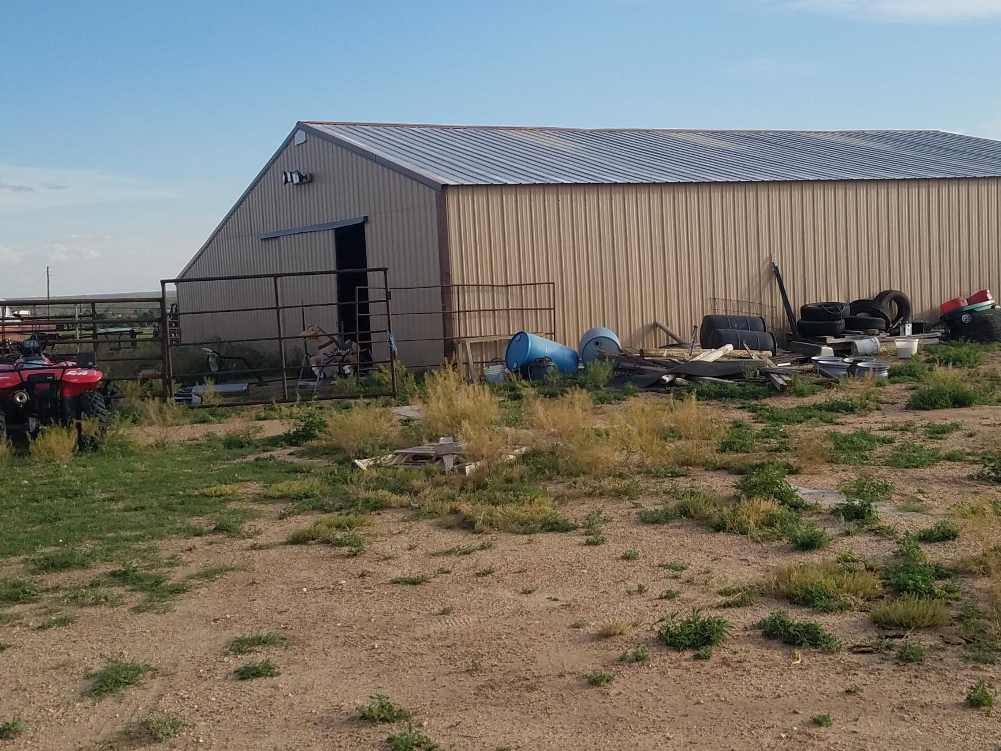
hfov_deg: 41.8
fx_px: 1301
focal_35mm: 45
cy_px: 314
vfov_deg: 32.1
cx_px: 619
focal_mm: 4.2
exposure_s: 1/1580
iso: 50
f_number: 1.7
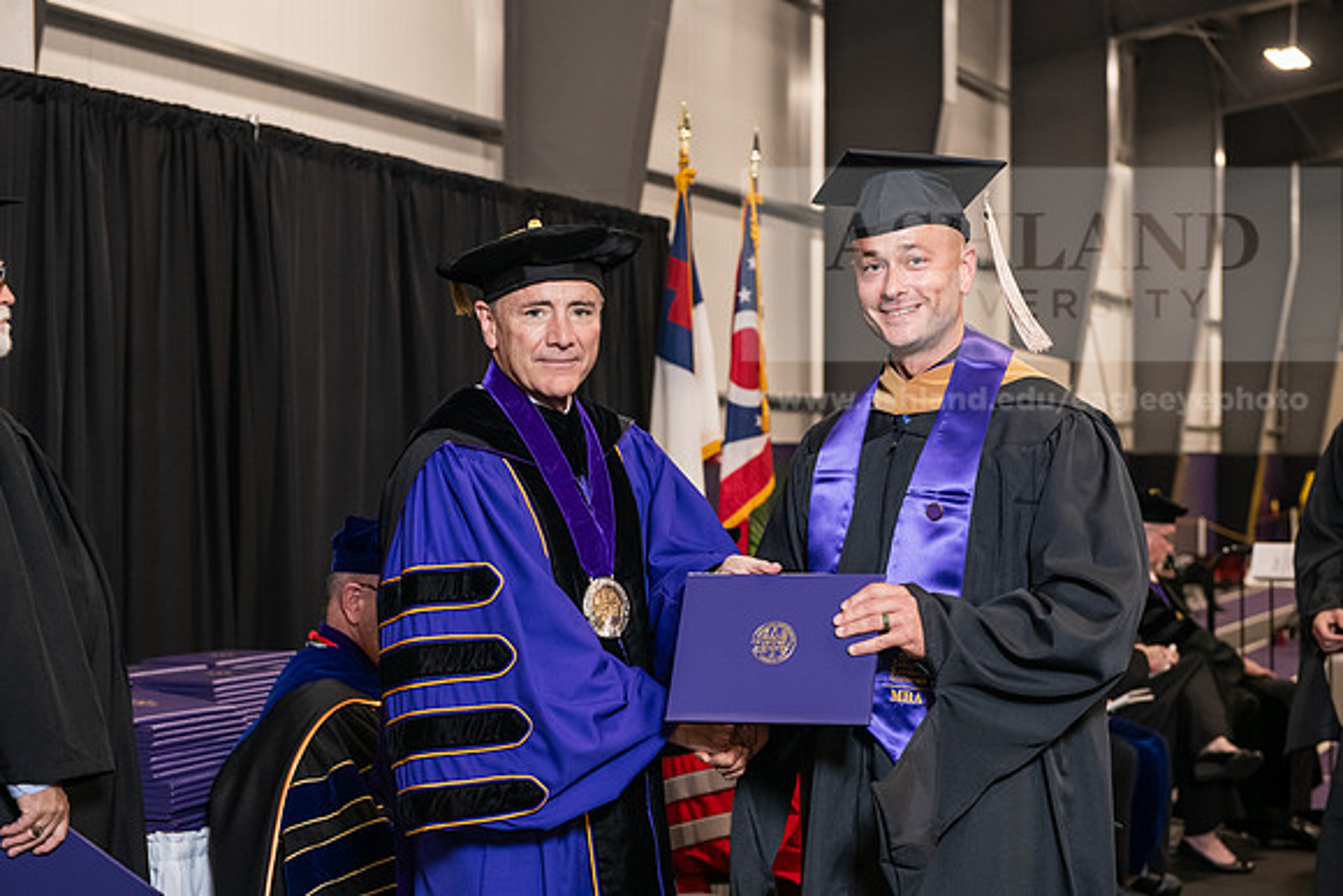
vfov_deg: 21.9
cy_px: 448
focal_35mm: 62
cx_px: 672
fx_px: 2313
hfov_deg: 32.4
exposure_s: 1/125
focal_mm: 62
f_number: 5
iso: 2000
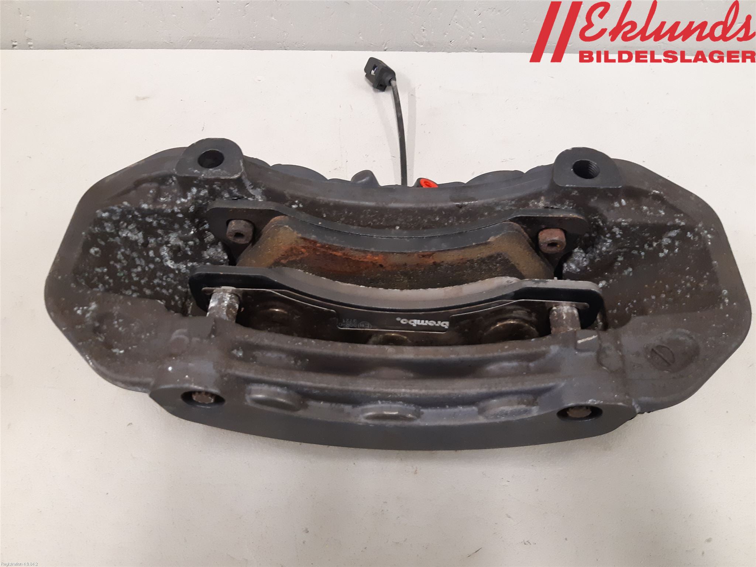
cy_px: 284
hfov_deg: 67.3
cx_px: 378
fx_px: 568
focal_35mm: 26
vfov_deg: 53.1
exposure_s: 1/50
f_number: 1.7
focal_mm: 3.93
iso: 250
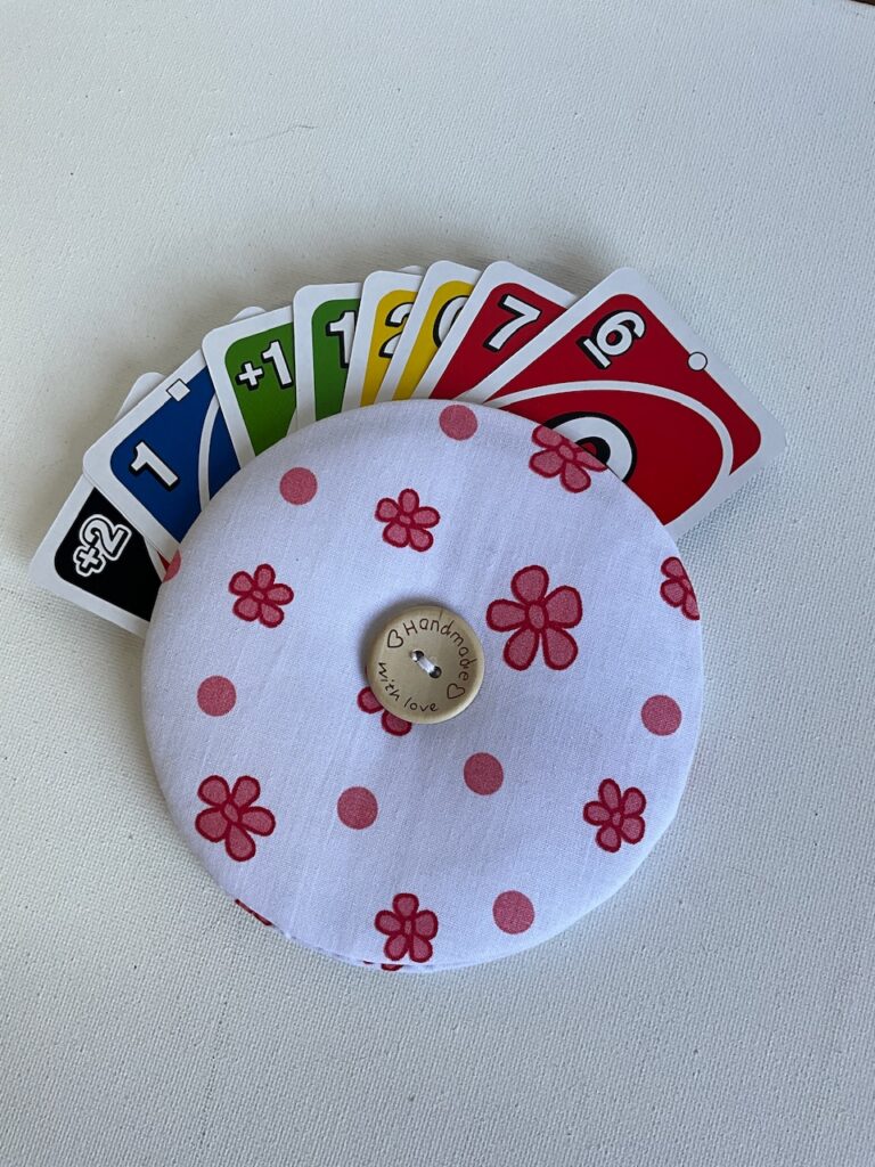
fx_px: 977
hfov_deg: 48.2
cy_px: 584
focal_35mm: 29
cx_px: 438
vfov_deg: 61.7
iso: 32
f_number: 1.8
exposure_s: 1/122
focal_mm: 3
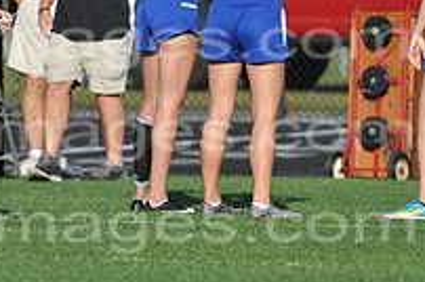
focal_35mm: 863
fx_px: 10172
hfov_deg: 2.4
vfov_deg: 1.6
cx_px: -61
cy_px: -2
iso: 320
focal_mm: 300
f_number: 4.5
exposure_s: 1/4000
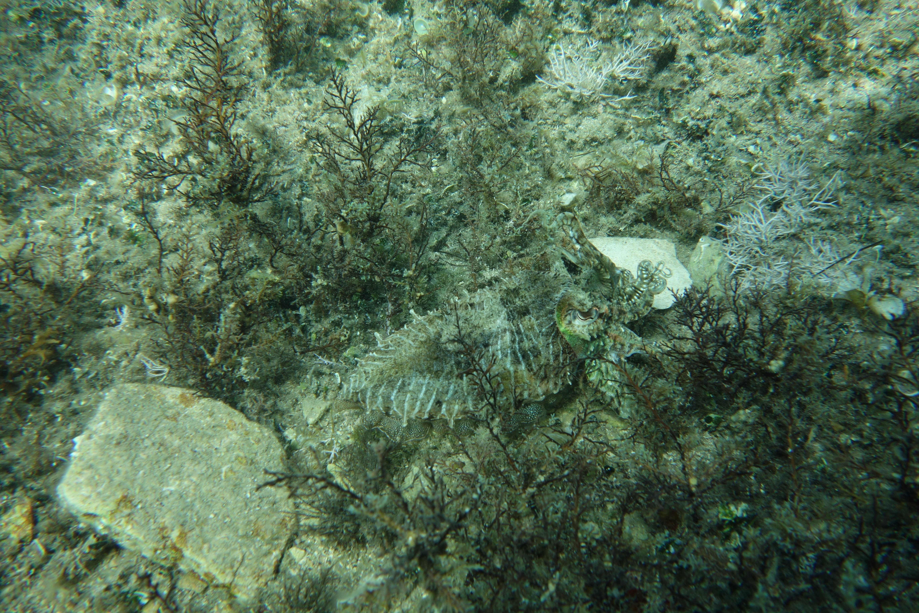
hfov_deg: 65.5
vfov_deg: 46.4
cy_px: 306
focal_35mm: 28
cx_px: 460
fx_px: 715
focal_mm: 10.4
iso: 200
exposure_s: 1/250
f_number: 5.6
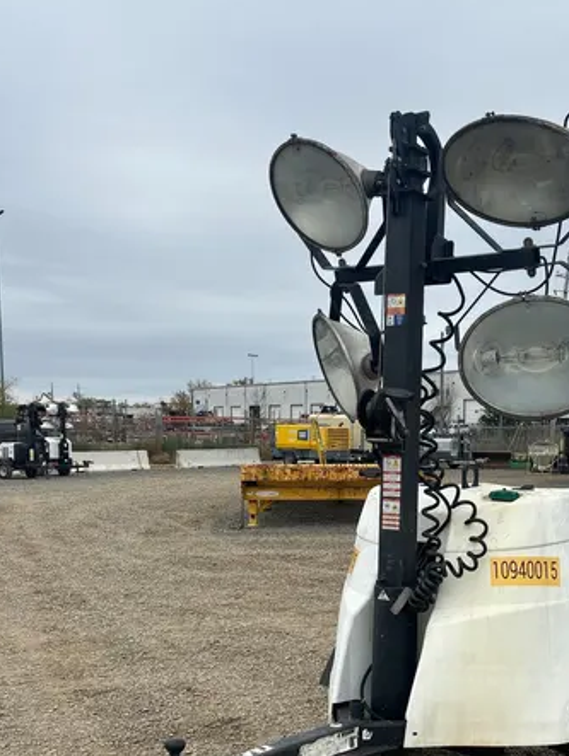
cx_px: 400
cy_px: 523
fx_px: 941
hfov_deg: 33.2
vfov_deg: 43.0
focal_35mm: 43
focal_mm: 5.96
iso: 50
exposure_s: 1/997
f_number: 1.6
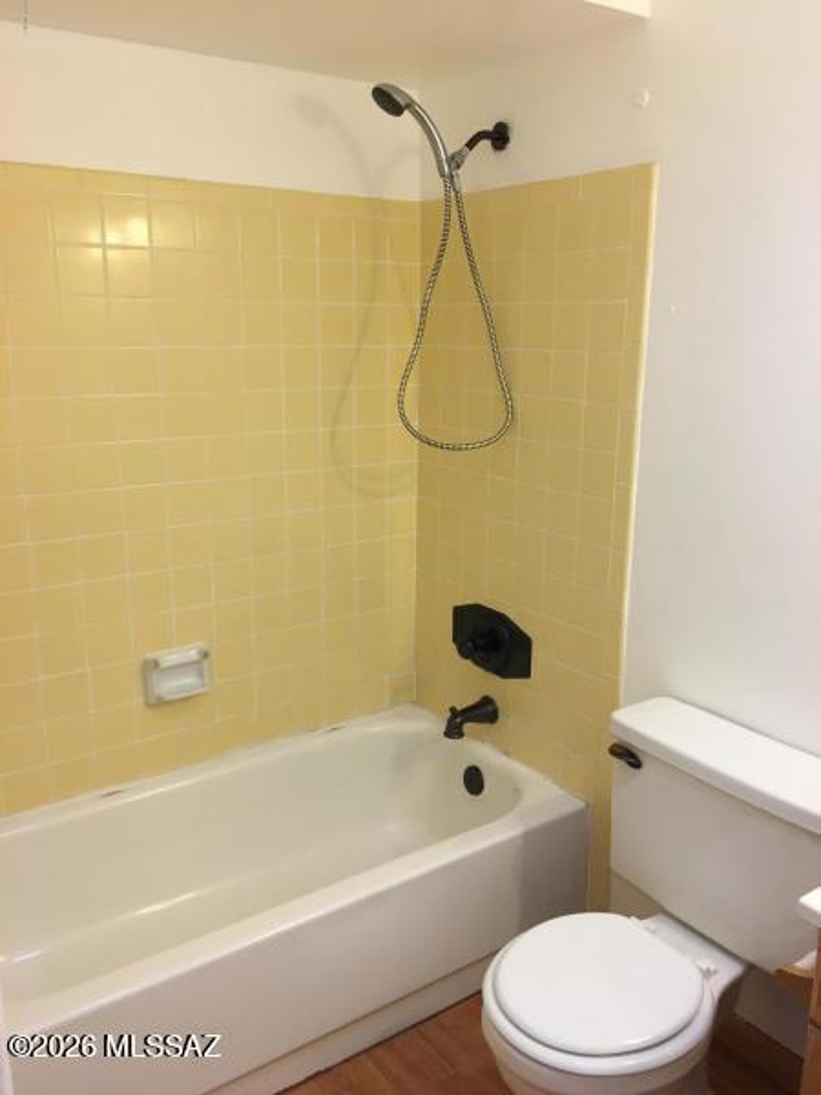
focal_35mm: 29
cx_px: 410
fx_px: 917
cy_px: 548
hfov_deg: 48.2
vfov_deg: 61.7
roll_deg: -0.3
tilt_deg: -12.9
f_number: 2.2
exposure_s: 1/30
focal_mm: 4.15
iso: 64
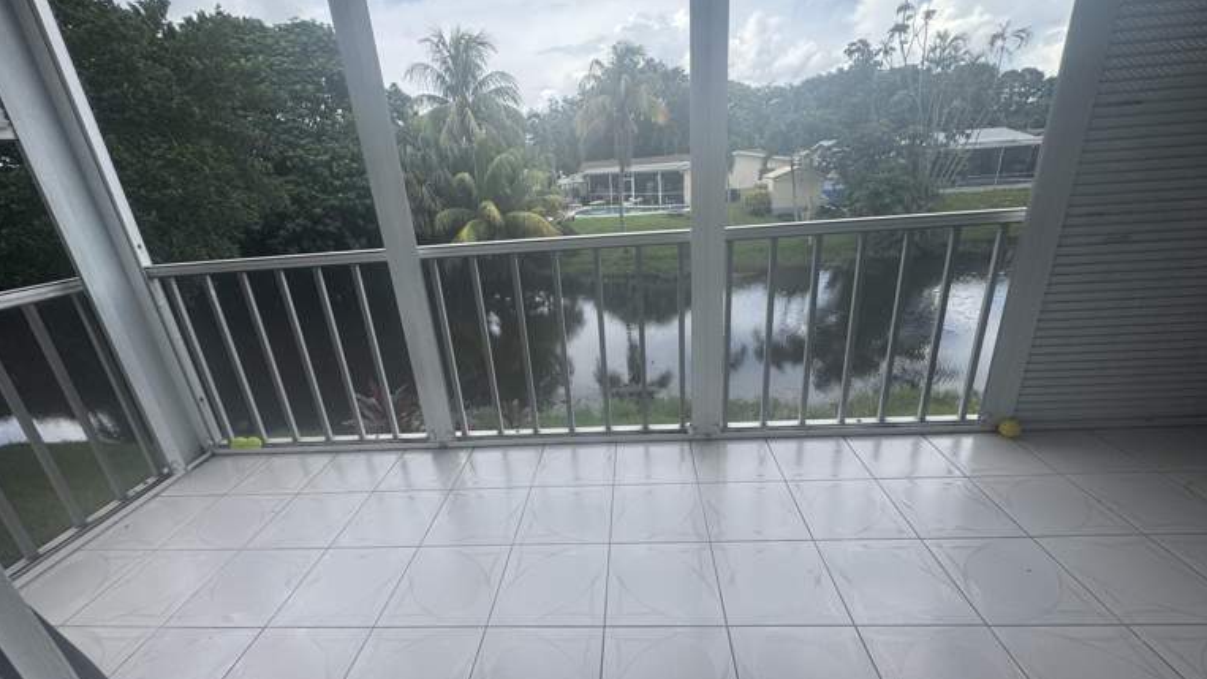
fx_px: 512
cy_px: 367
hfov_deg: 99.4
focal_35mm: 16
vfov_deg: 67.0
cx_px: 601
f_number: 2.2
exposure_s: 1/615
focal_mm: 2.22
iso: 50
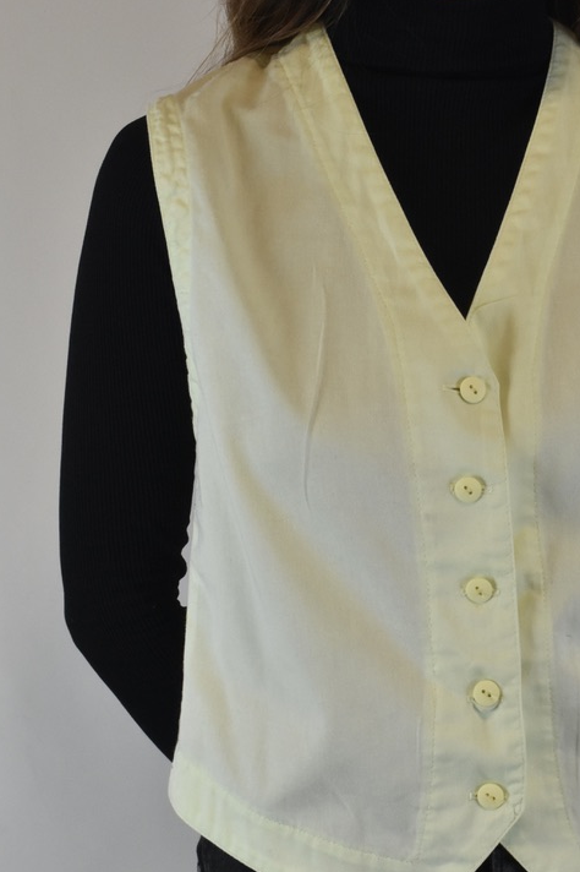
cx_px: 370
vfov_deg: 23.3
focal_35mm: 87
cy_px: 540
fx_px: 2104
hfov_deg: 15.7
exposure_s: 1/60
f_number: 16
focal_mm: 38
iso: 1600
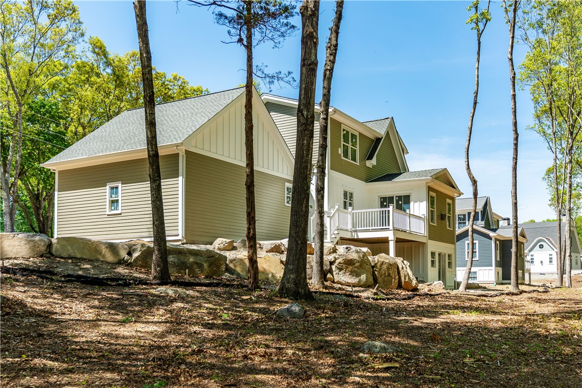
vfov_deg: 37.9
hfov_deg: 54.4
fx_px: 566
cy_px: 194
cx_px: 291
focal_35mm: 35
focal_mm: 35
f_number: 6.3
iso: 100
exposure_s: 1/200
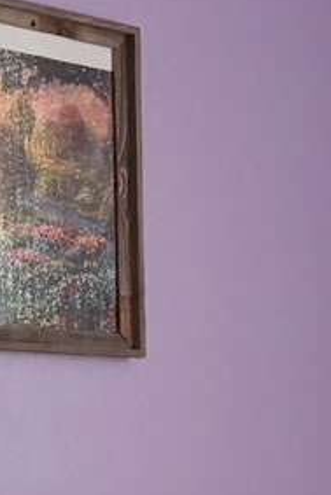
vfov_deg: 14.2
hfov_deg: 9.3
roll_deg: -0.1
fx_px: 1942
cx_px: 583
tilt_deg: -6.1
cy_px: 561
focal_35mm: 141
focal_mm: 6.76
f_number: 1.78
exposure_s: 1/68
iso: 200
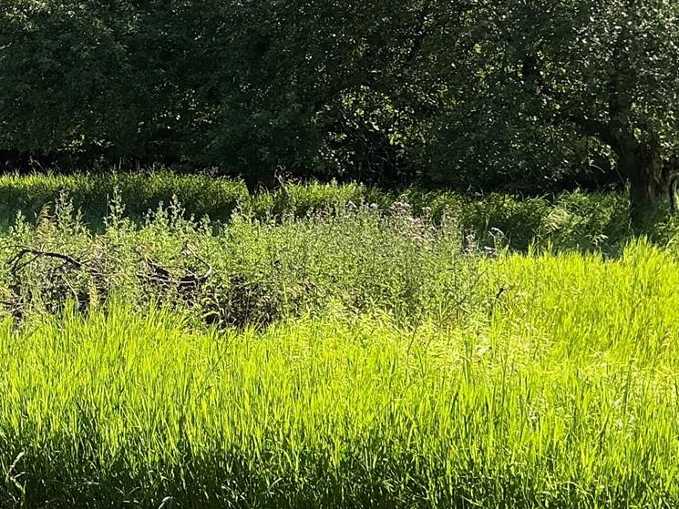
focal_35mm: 77
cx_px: 7
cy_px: 88
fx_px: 1511
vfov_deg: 18.9
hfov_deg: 24.2
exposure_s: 1/1377
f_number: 1.8
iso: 25
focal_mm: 3
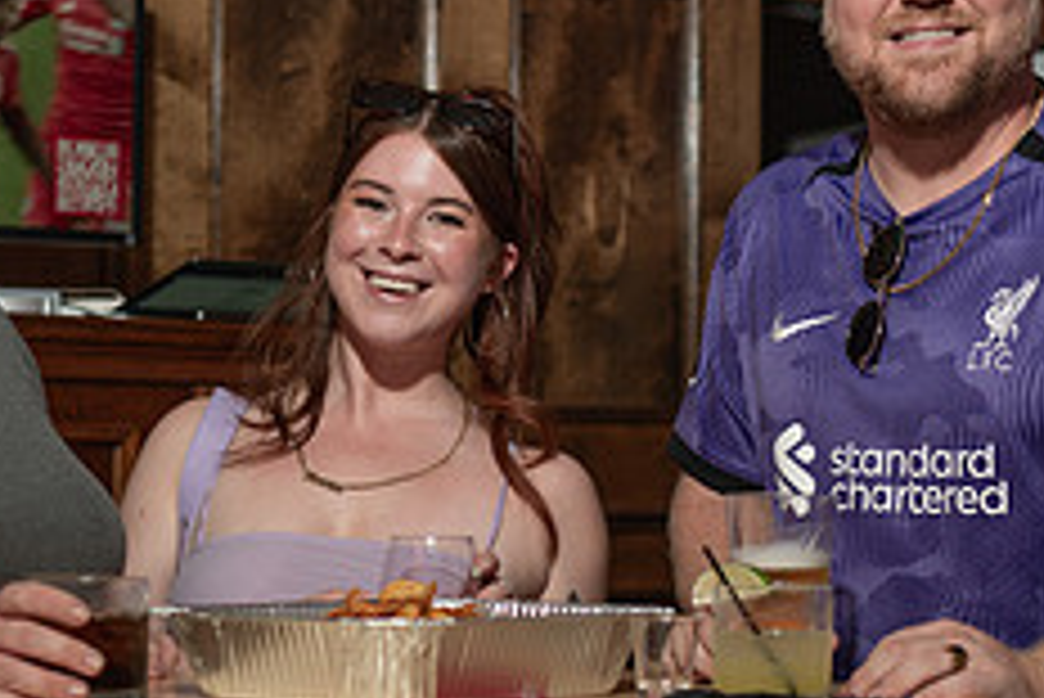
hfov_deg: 21.7
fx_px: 2699
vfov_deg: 14.7
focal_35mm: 93
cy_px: 450
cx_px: 756
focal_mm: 35
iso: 100
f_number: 2.2
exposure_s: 1/200
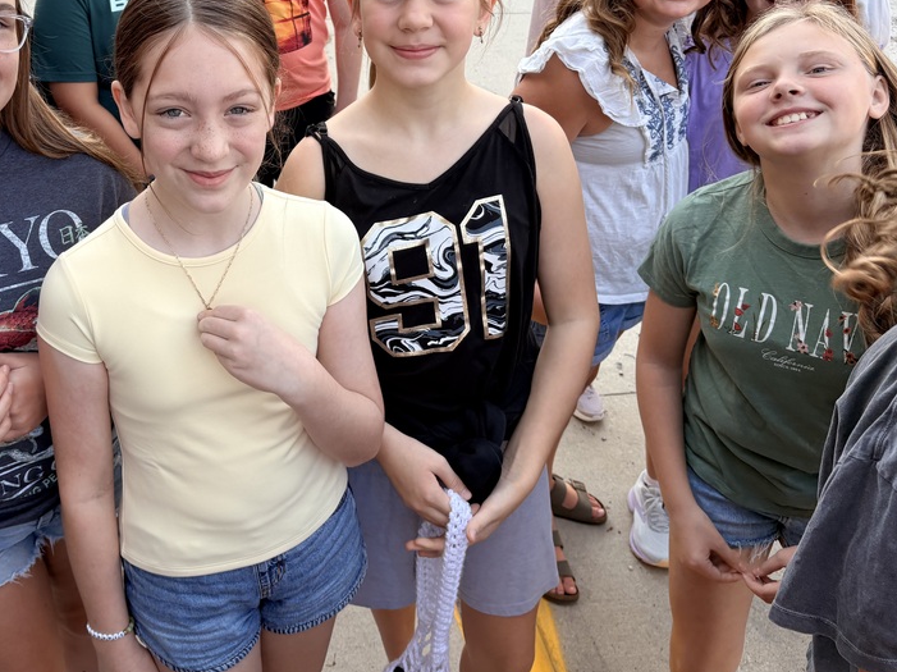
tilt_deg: -32.5
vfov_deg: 37.5
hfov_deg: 48.0
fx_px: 984
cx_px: 285
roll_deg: +3.2
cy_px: 251
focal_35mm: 38
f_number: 1.6
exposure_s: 1/325
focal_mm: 5.96
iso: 40
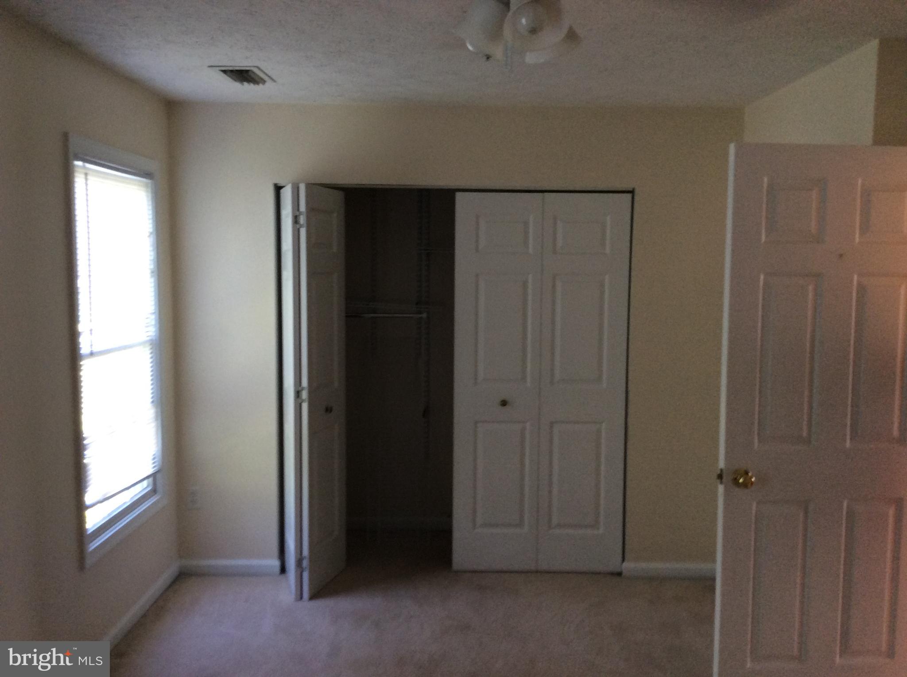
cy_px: 338
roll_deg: +0.6
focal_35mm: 32
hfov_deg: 56.9
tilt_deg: -5.7
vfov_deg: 44.0
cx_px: 454
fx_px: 837
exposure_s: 1/24
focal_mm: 3.3
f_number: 2.4
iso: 100
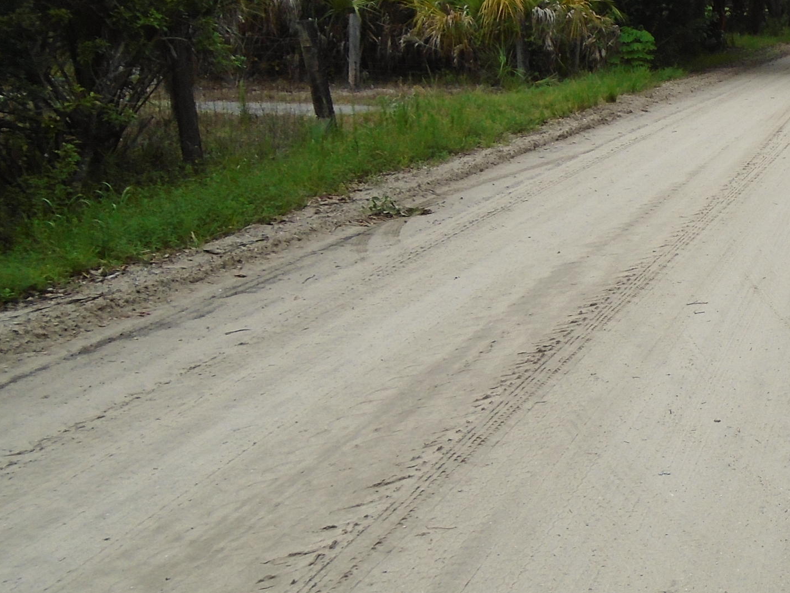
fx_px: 1255
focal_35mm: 55
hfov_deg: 31.6
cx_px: 833
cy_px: 202
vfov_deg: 26.4
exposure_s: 1/1000
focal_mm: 4.6
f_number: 3.2
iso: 100
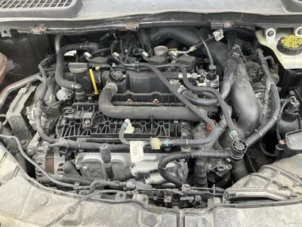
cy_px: 114
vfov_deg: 48.2
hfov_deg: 61.7
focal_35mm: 29
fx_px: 253
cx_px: 151
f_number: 1.8
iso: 50
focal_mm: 3
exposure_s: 1/122
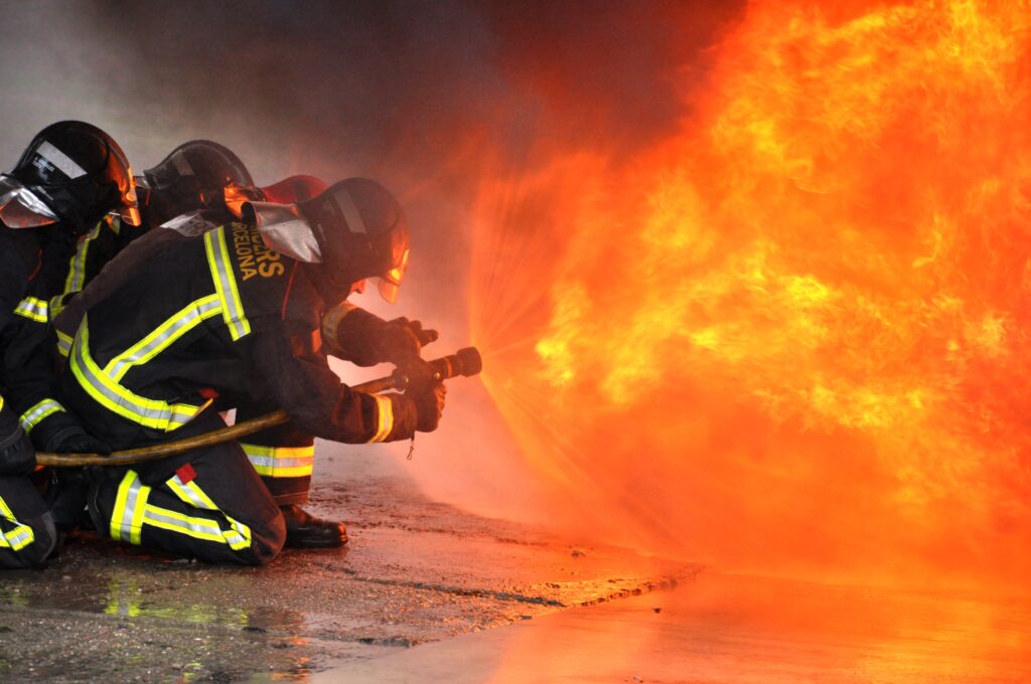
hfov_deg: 13.1
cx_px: 516
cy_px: 342
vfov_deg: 8.7
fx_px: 4505
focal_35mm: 158
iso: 1000
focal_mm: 105
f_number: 5.6
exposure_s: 1/320
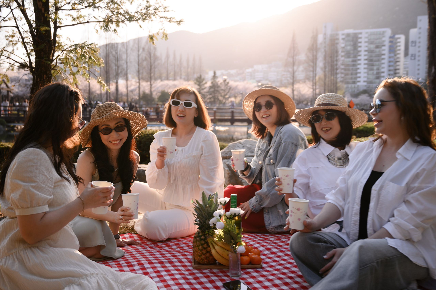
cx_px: 208
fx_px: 497
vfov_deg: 32.5
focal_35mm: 41
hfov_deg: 47.4
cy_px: 146
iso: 100
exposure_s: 1/400
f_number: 4
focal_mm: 38
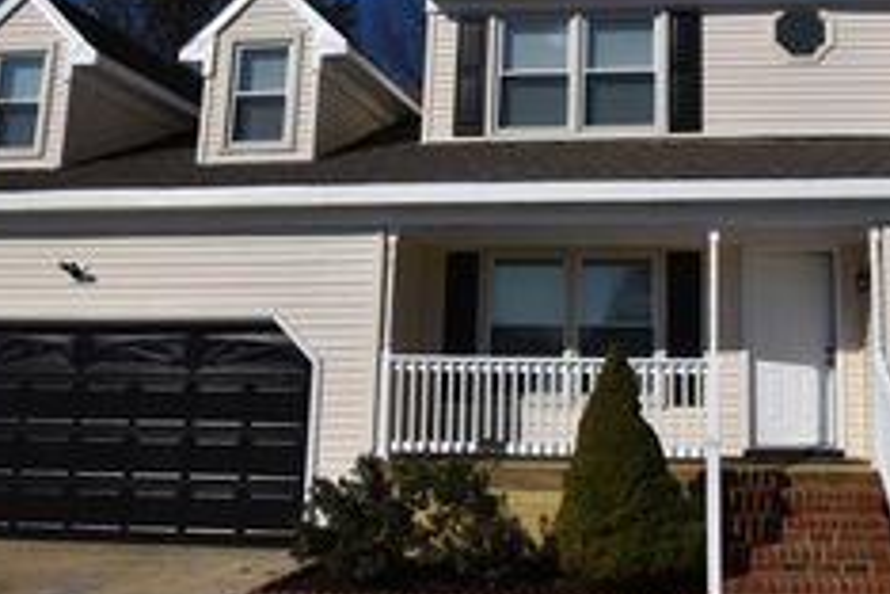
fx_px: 791
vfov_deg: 41.1
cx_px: 654
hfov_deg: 56.2
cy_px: 272
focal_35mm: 32
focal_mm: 10
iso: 100
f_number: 14
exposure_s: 1/200
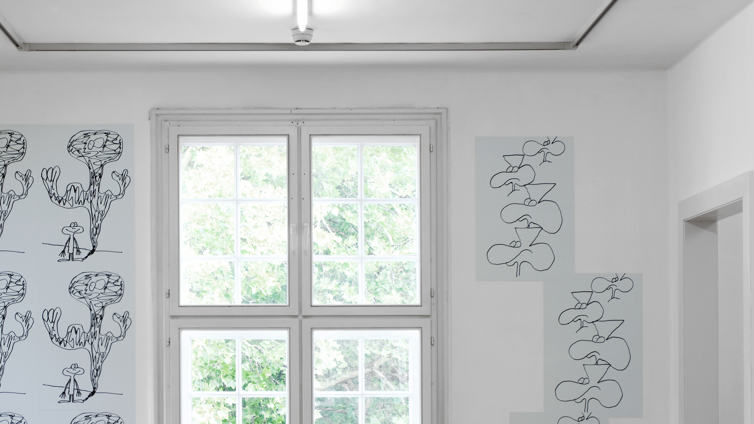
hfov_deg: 28.5
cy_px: 364
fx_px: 1479
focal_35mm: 74
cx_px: 277
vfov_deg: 16.1
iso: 100
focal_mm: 31
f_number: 8
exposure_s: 1/2.5
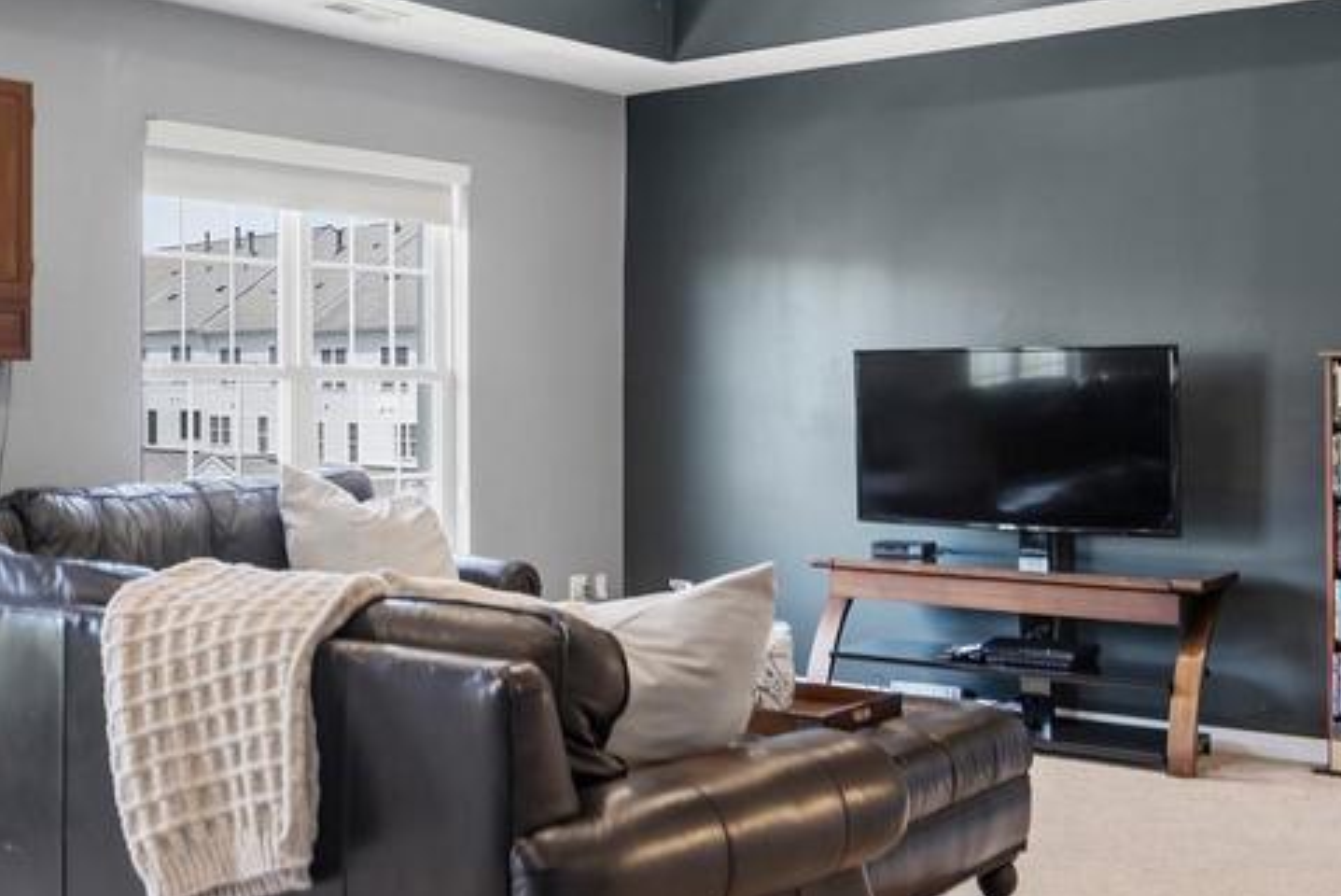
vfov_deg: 28.7
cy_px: 391
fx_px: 1752
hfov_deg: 39.5
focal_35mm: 47
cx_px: 190
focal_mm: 22
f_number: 4
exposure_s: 1/250
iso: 320
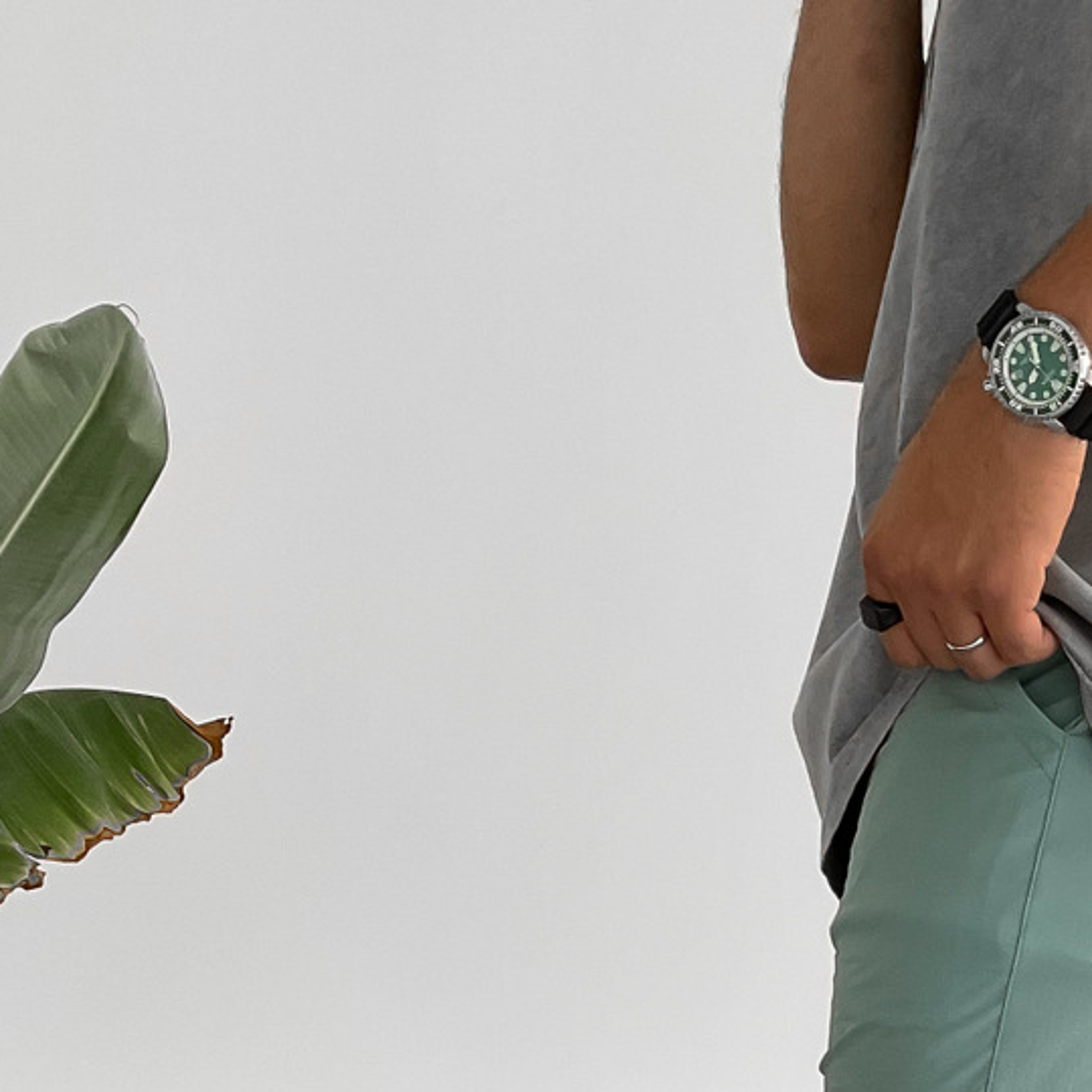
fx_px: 2712
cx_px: 1090
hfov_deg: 21.9
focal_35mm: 76
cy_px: 1488
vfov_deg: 20.4
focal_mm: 3
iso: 50
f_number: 1.8
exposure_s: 1/120
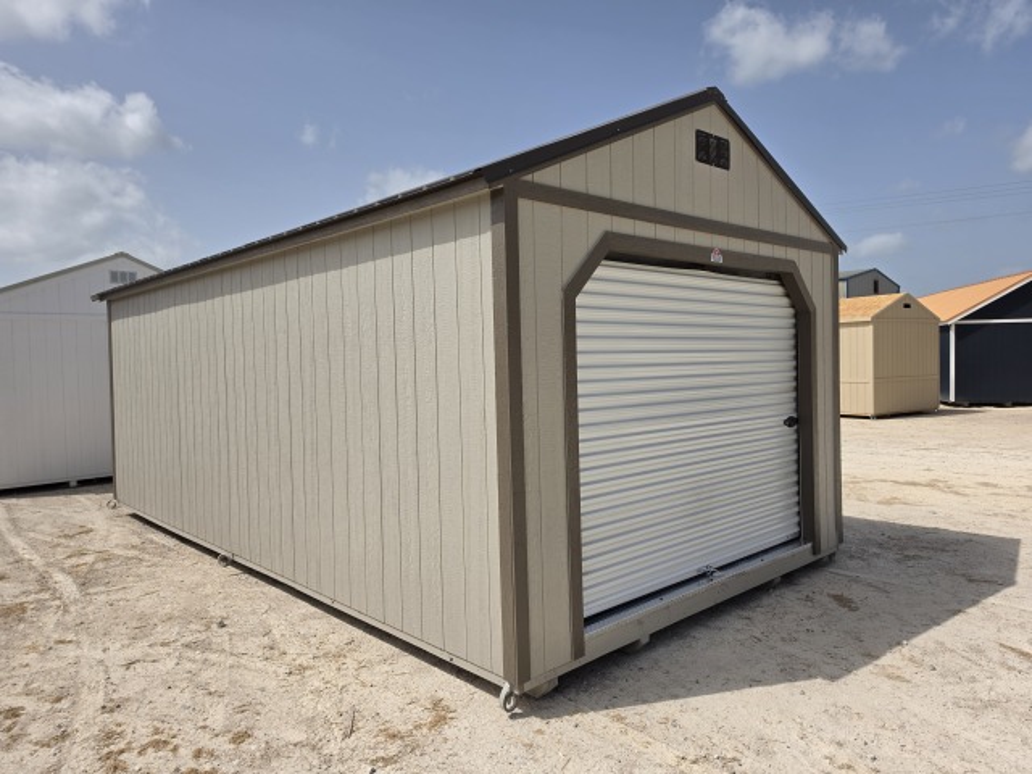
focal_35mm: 23
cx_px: 516
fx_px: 686
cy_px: 387
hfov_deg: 73.9
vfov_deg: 58.9
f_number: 1.4
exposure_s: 1/7939
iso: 32
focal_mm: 6.5
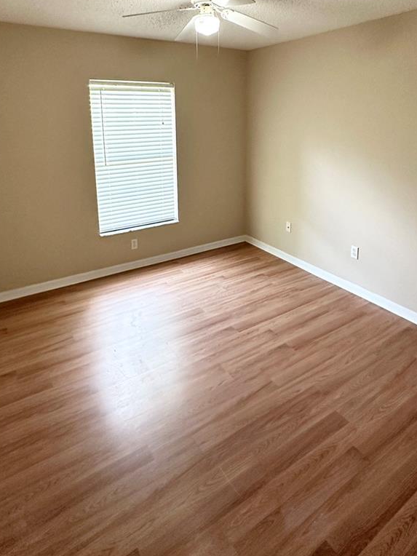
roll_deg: -0.6
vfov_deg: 73.9
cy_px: 182
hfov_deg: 61.1
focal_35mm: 22
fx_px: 353
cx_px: 213
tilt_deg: -9.9
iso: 320
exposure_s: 1/97
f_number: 2.2
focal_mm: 2.22
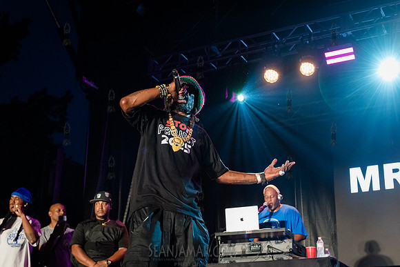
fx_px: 651
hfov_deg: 34.2
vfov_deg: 23.2
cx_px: 201
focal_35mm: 59
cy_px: 134
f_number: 4
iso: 5000
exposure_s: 1/400
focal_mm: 56
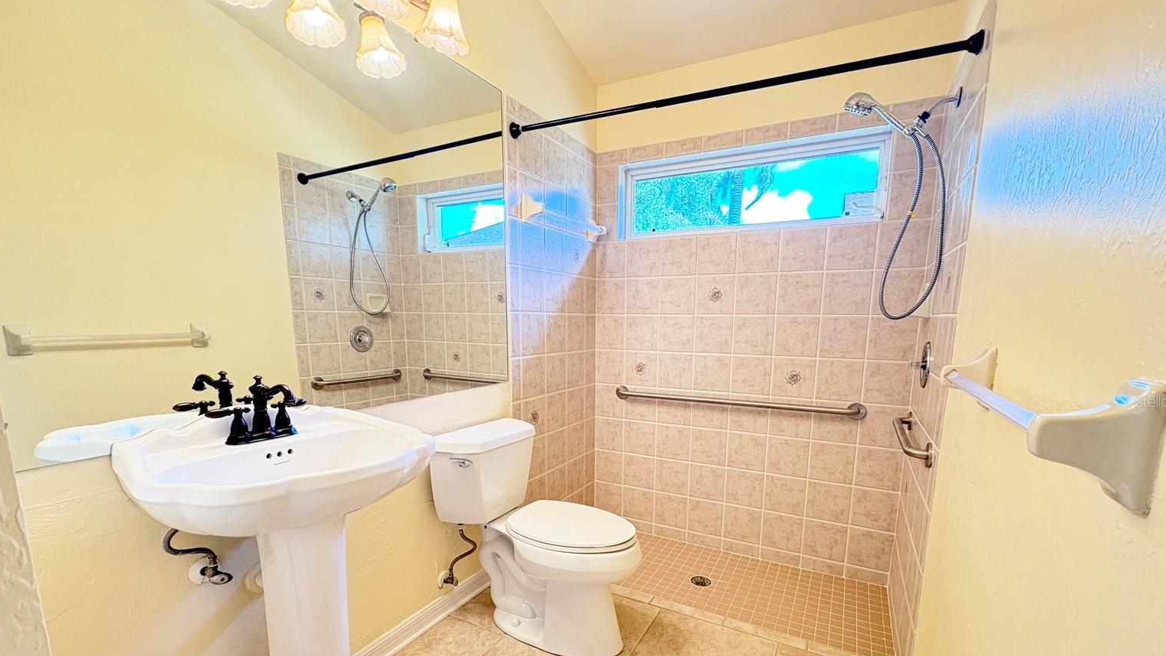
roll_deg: +0.3
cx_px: 595
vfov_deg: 66.3
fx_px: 495
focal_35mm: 16
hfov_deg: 99.4
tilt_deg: -9.7
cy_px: 401
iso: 250
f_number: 2.2
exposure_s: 1/60
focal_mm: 2.22
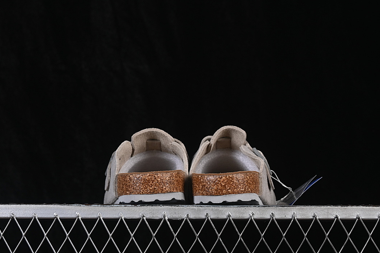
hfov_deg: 26.3
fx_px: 813
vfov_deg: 17.7
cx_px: 193
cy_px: 123
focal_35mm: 77
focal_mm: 50
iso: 160
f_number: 8
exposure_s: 1/80
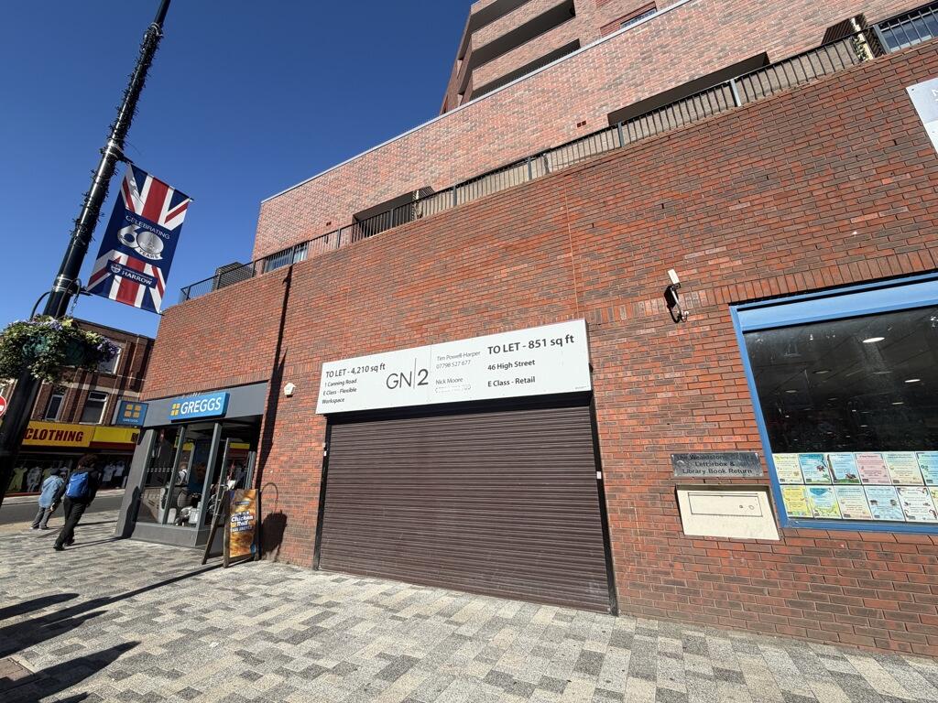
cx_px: 469
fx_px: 379
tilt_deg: +18.3
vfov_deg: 85.7
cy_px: 352
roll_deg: +2.0
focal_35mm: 14
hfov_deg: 102.1
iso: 20
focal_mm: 2.22
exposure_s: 1/770
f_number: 2.2
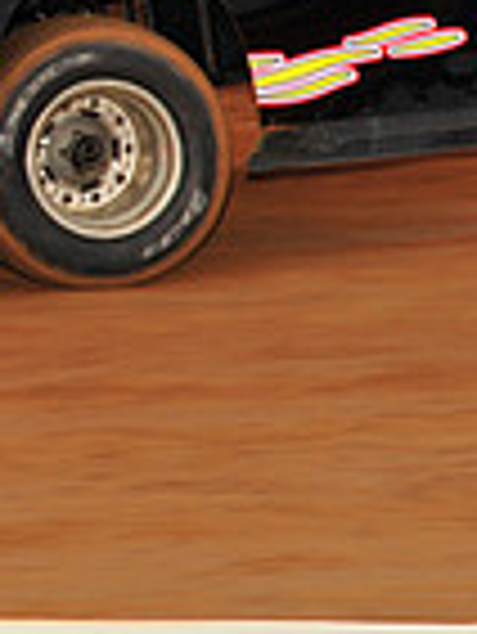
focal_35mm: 394
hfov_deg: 3.7
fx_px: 7228
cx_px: -436
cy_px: 13
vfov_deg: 5.0
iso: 640
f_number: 7.1
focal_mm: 100
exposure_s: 1/320
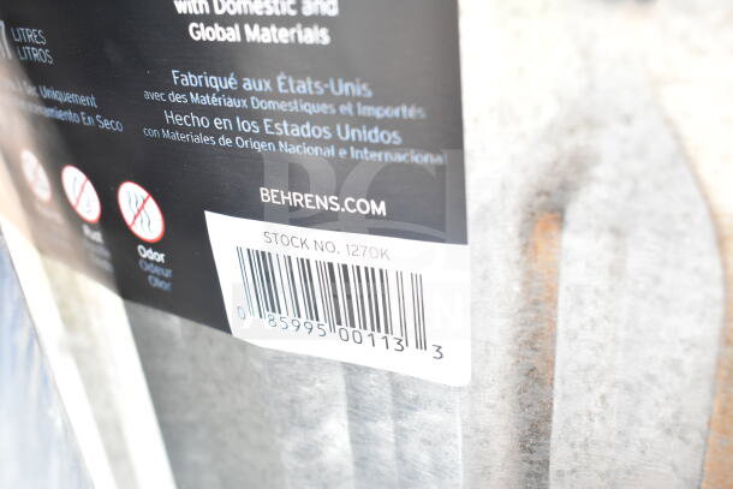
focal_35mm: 39
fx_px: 794
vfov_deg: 34.2
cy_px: 244
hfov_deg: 49.5
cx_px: 366
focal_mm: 26
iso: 1600
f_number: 6.3
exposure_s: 1/160
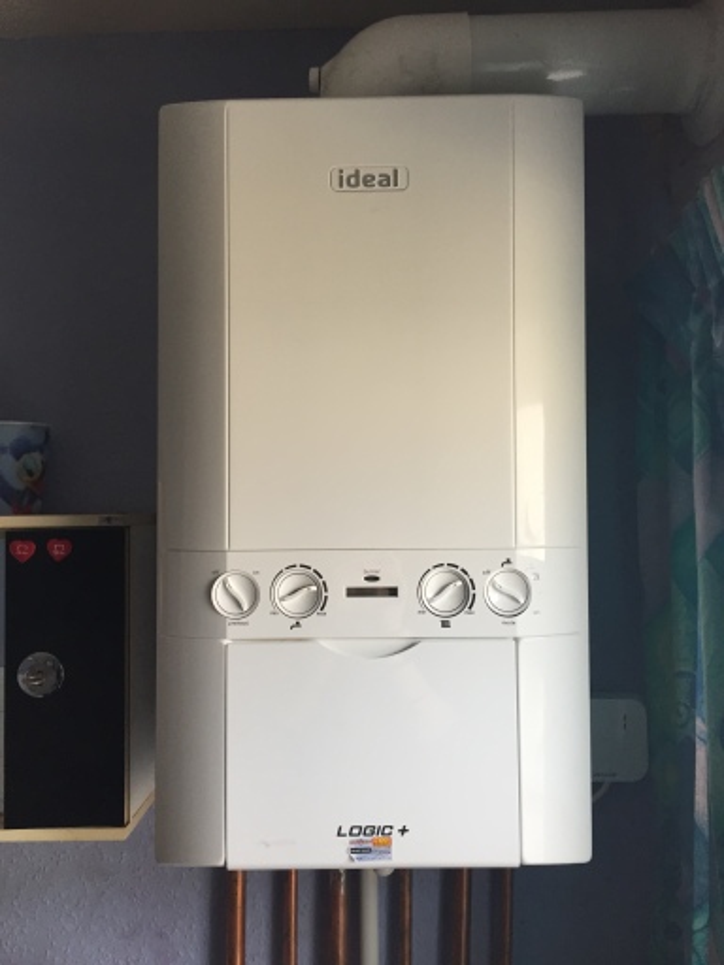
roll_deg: +1.3
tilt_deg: +4.4
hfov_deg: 48.2
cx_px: 362
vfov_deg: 61.7
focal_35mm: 29
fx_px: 809
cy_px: 482
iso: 40
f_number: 2.2
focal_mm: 4.15
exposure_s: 1/30
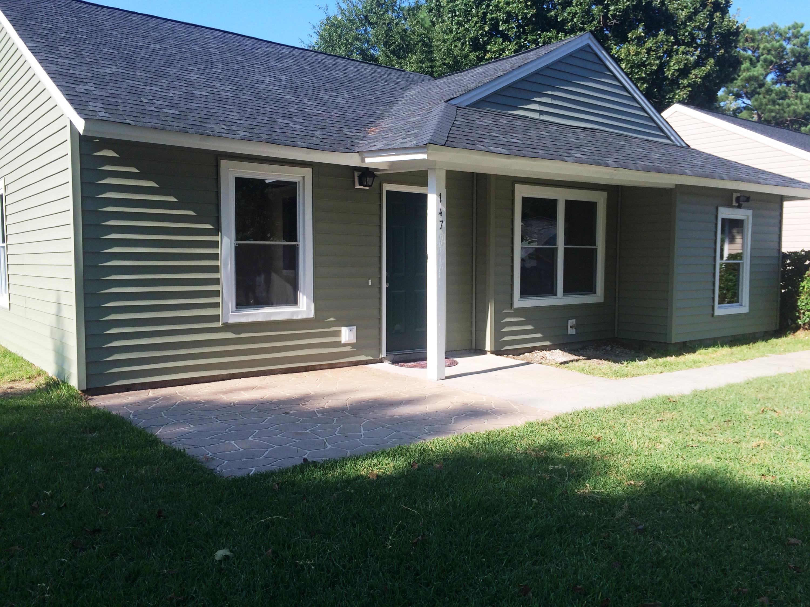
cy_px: 304
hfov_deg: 61.7
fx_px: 679
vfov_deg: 48.2
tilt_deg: -2.6
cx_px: 405
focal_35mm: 29
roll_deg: -0.5
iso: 32
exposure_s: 1/1282
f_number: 2.2
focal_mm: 4.15
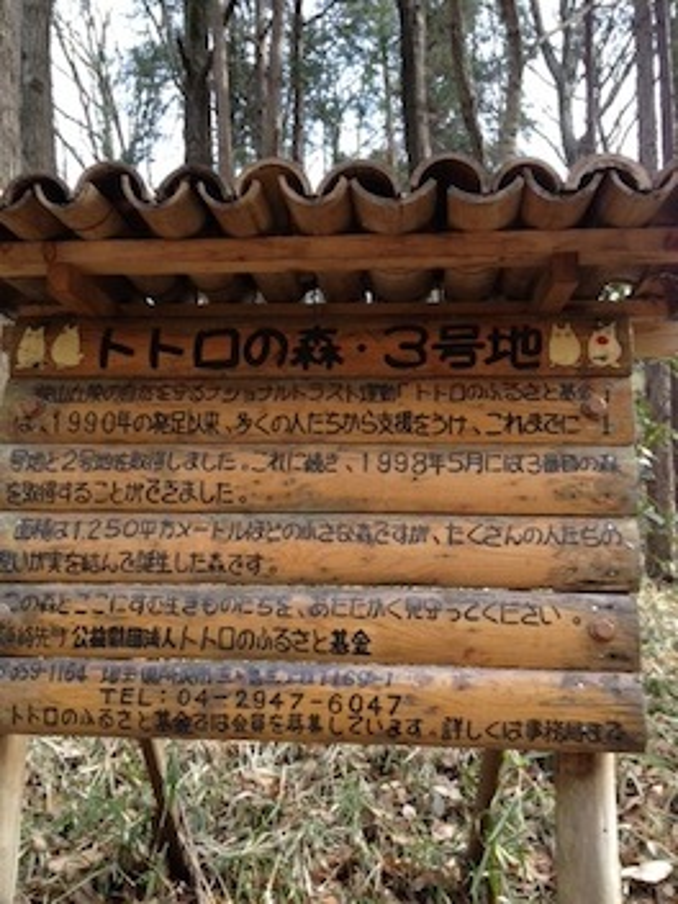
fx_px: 914
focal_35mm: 35
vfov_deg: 52.6
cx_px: 339
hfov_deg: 40.7
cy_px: 452
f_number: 2.4
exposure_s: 1/120
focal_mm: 4.28
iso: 64
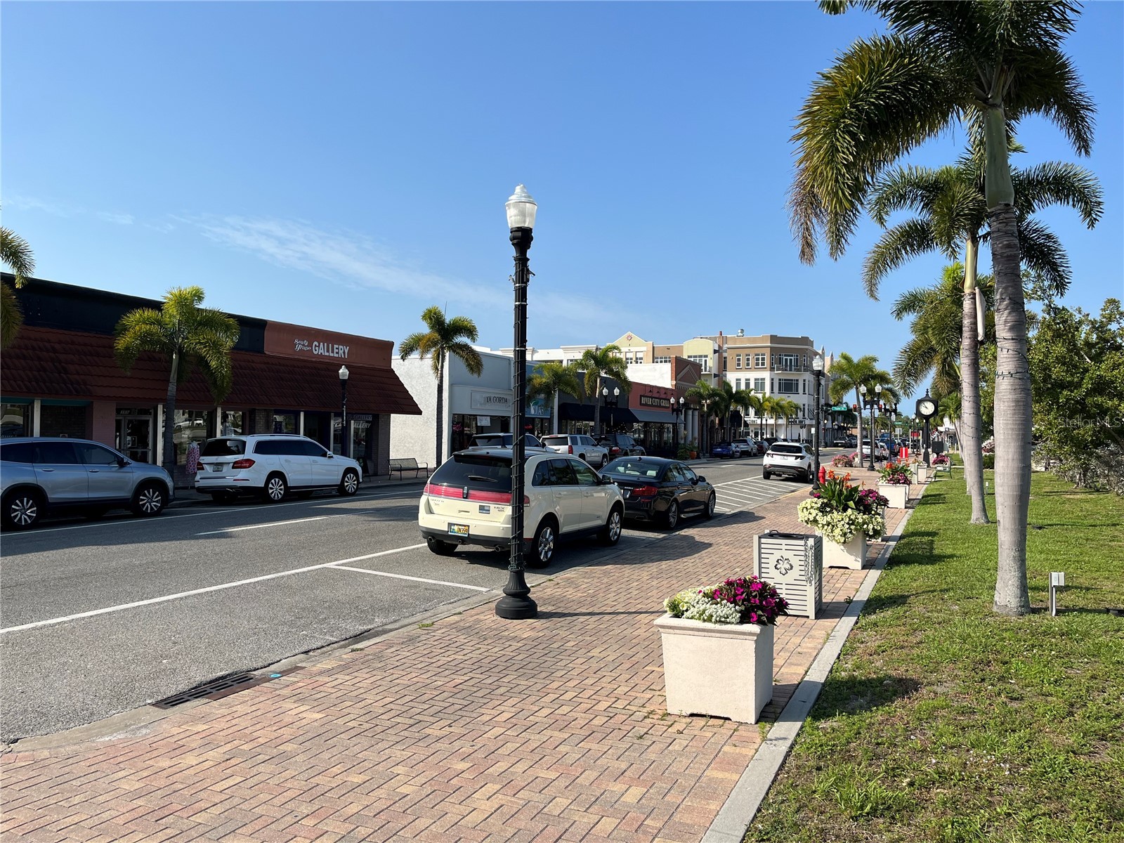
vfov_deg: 53.1
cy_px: 422
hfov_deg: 67.3
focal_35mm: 26
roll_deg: -0.5
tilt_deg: +0.8
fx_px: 844
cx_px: 562
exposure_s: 1/3623
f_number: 1.6
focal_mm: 5.1
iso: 50
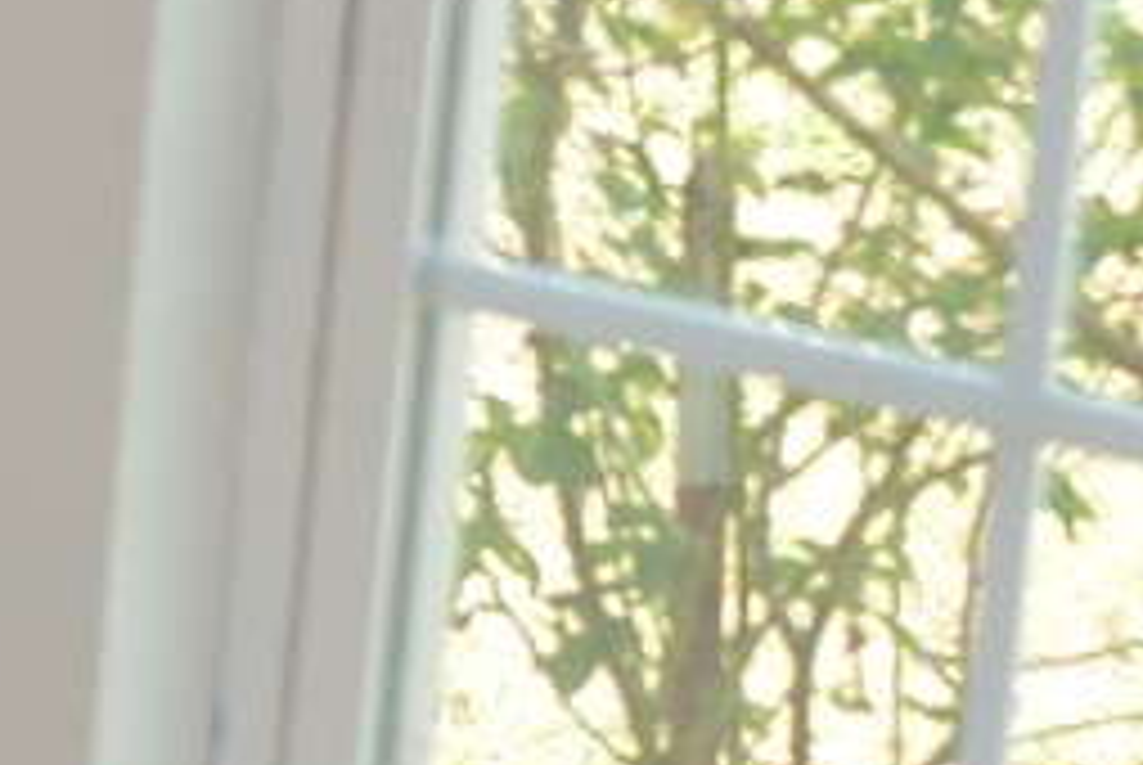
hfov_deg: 6.9
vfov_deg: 4.9
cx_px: -1618
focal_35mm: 280
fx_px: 8900
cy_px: 720
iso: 320
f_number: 3.8
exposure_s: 1/200
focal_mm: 35
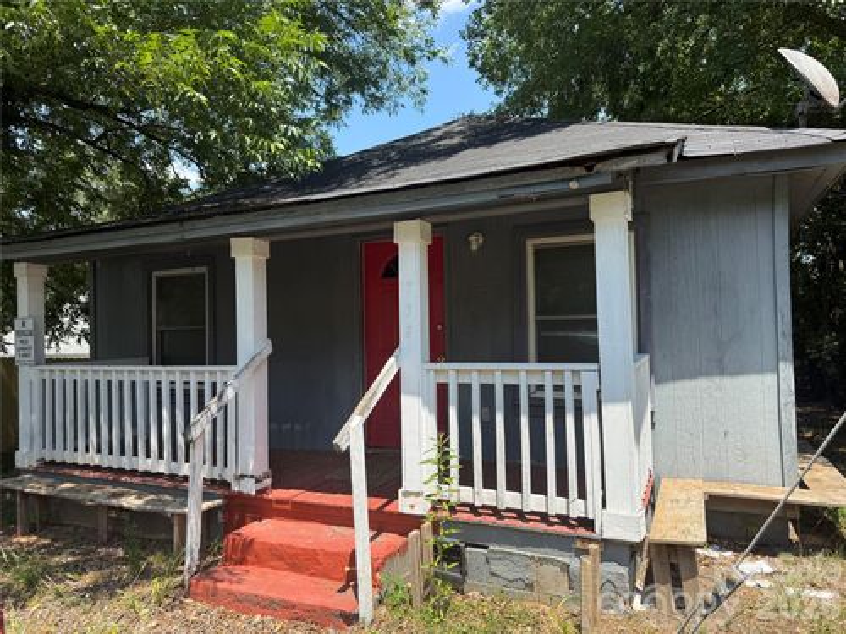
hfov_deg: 71.6
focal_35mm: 24
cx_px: 423
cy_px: 317
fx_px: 587
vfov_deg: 56.8
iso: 80
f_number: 1.78
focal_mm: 6.76
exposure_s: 1/1770
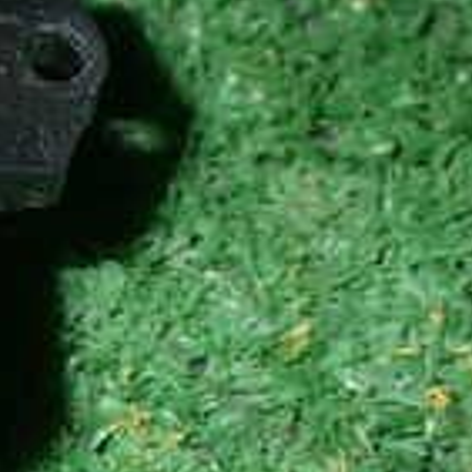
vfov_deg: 10.5
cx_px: -372
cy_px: 54
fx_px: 2561
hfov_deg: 10.0
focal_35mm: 166
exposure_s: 1/40
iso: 200
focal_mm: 7.84
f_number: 9
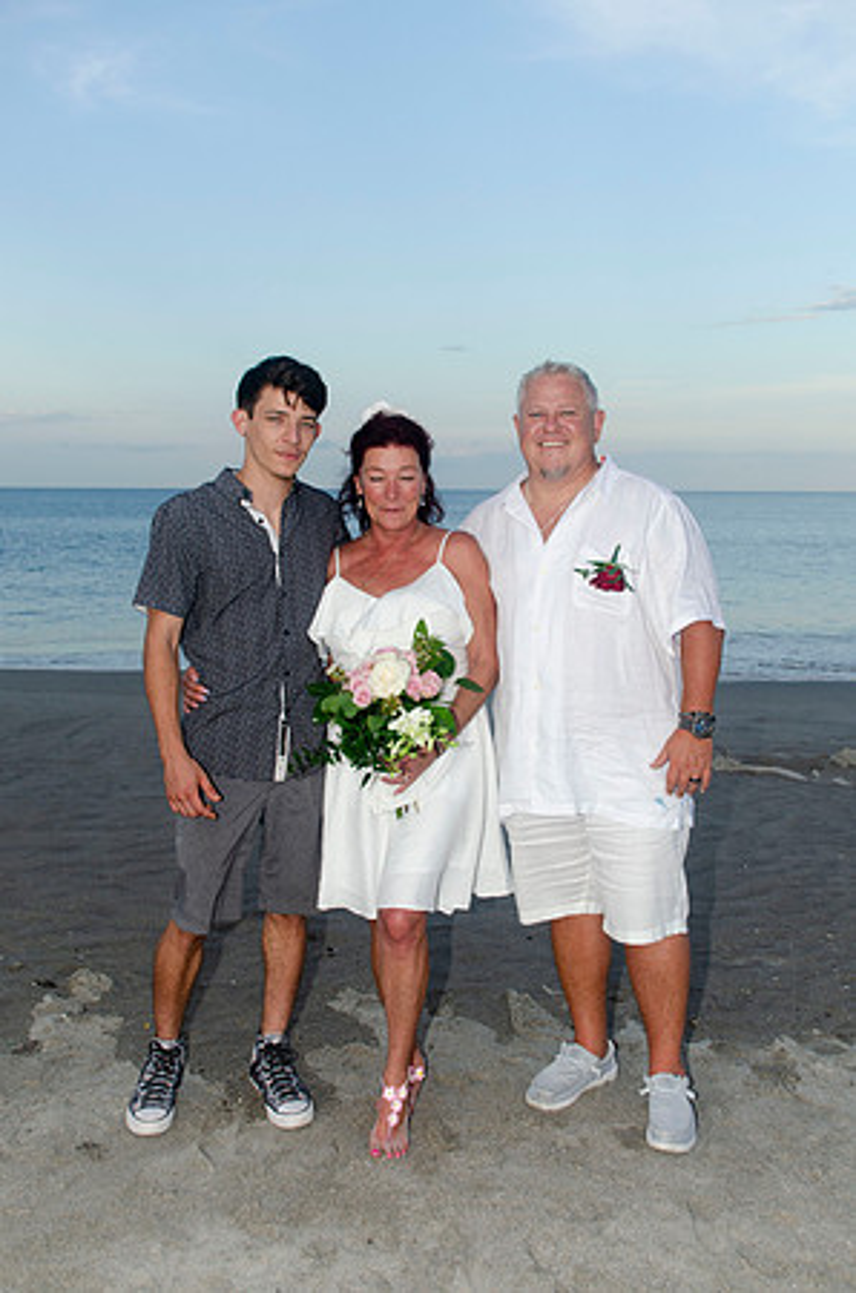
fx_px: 1397
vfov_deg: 49.6
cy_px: 646
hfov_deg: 34.1
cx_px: 428
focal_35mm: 39
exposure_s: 1/250
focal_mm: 26
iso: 200
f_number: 6.3
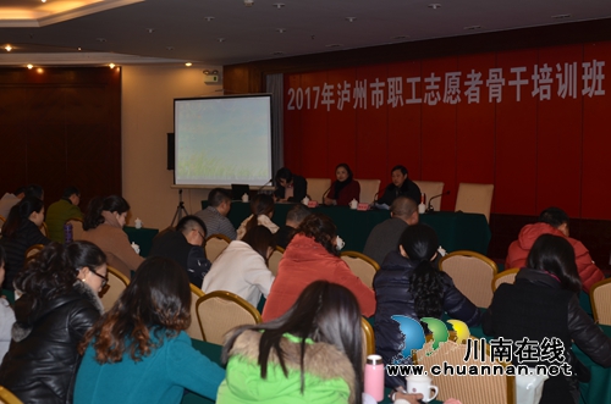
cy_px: 202
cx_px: 306
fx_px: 813
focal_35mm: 48
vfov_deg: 27.9
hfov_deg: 41.2
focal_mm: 32
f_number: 3.5
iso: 100
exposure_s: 1/60
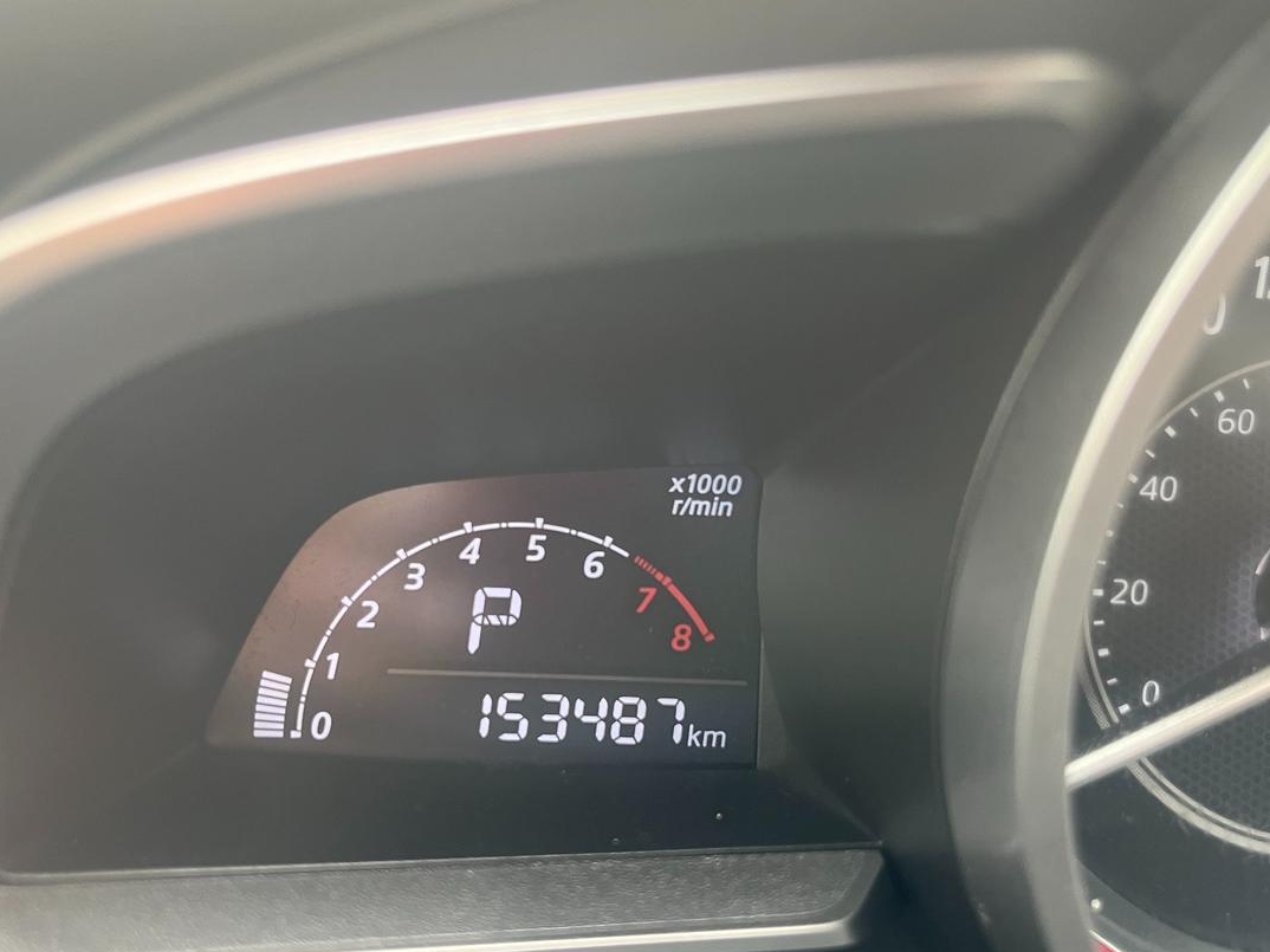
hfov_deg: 58.3
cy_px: 501
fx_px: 1137
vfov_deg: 45.4
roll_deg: -3.3
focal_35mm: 31
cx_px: 588
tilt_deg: -22.4
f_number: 1.6
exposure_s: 1/95
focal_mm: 5.1
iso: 125
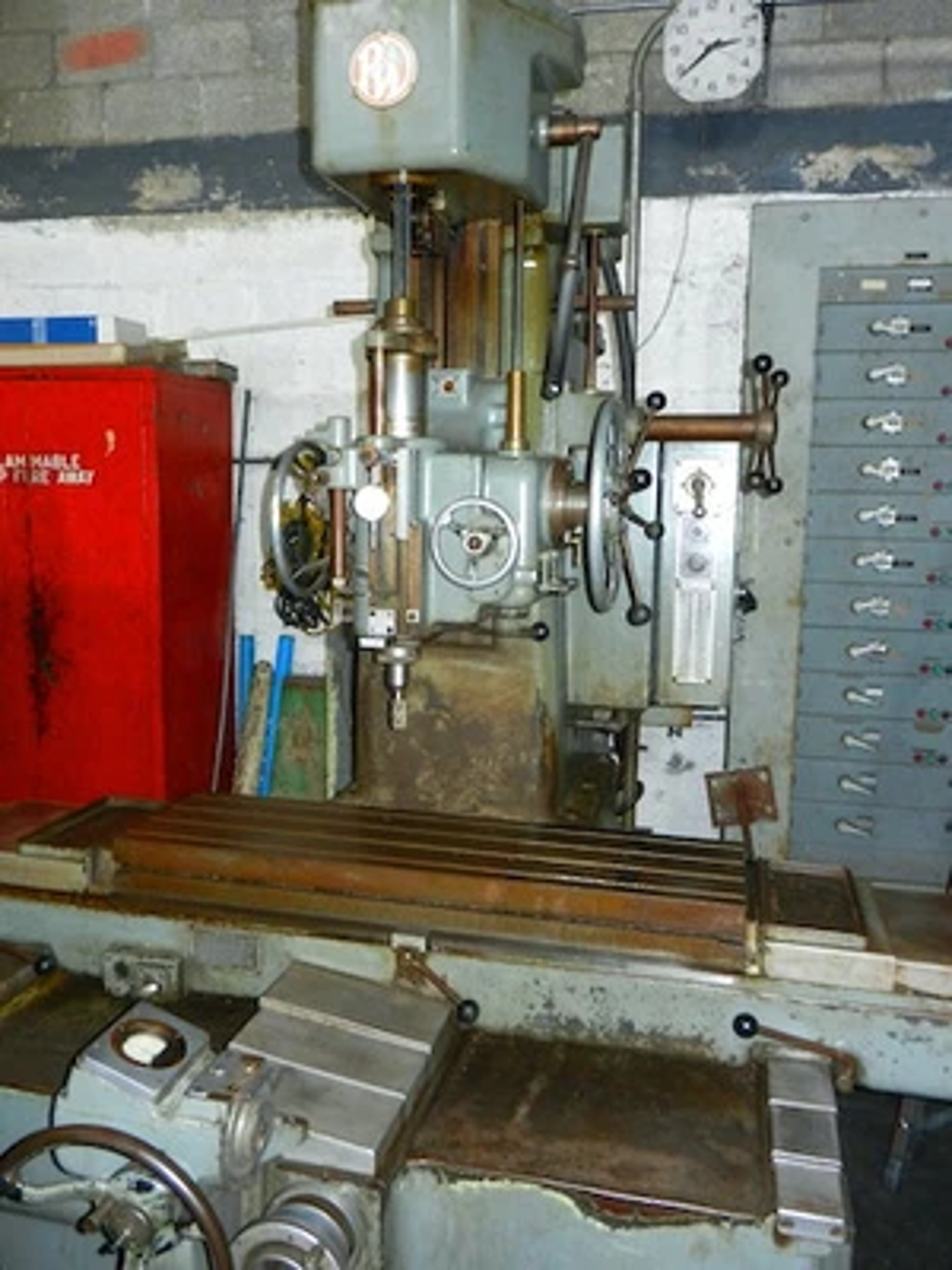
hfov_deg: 48.2
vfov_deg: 61.7
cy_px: 635
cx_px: 476
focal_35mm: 29
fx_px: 1063
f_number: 3.6
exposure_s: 1/30
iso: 360
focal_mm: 5.1
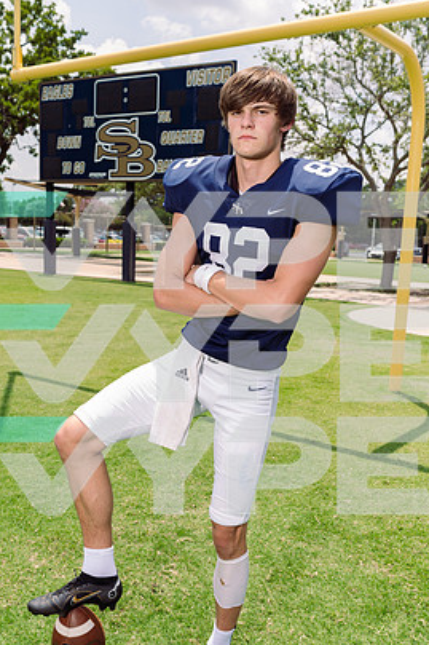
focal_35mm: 39
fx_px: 698
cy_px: 354
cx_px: 211
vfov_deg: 49.5
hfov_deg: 34.2
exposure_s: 1/250
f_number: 5.6
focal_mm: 35
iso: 50
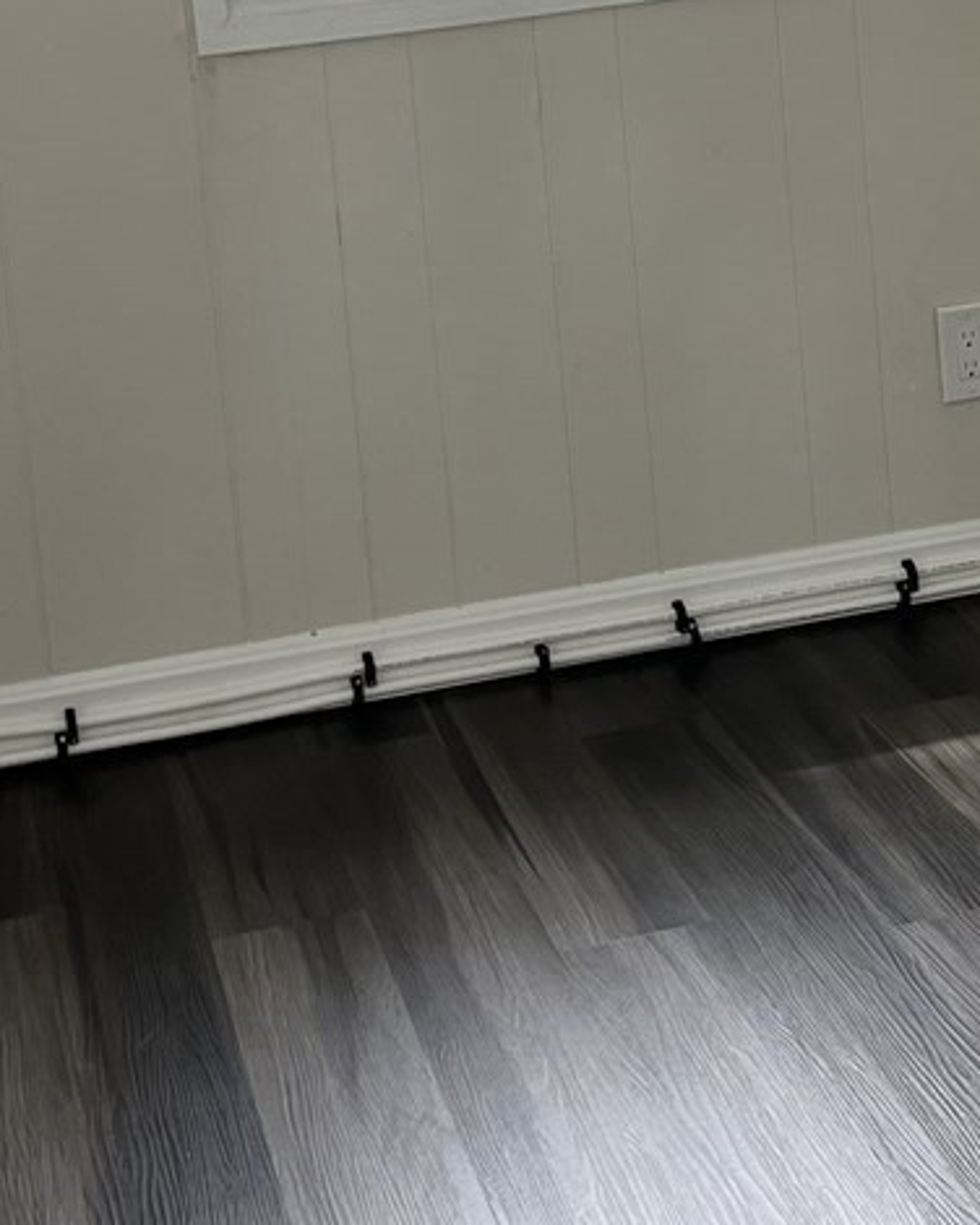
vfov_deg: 22.2
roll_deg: +3.6
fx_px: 3009
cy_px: 16
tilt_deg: -6.7
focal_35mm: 83
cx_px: 790
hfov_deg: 18.3
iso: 100
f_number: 1.5
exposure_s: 1/121
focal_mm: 5.7
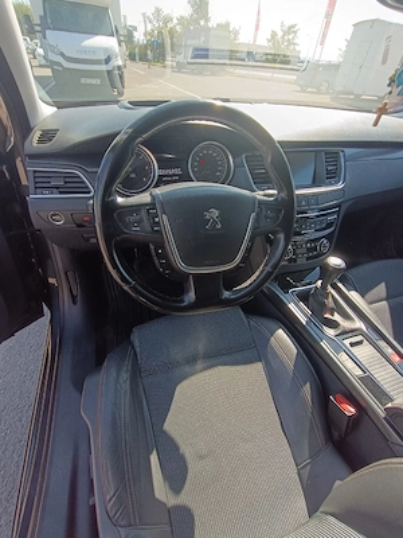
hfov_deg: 78.1
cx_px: 202
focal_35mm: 16
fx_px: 248
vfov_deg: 94.5
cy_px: 269
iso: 50
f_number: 2.2
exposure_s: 1/179
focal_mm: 1.66
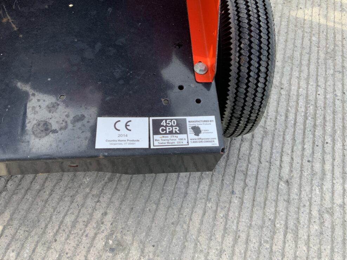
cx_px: 174
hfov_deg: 60.0
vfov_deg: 46.8
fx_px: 301
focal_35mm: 30
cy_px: 129
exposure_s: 1/122
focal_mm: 3
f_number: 1.8
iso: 16
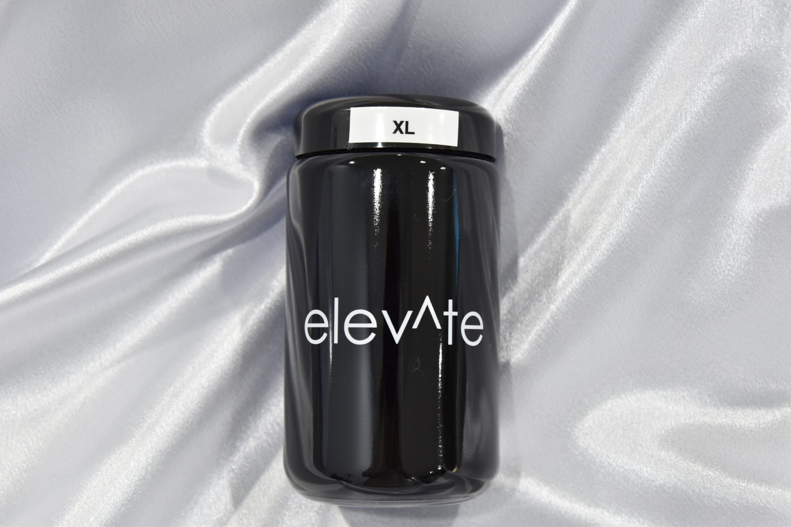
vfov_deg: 19.7
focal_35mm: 69
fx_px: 1516
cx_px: 396
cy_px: 264
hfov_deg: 29.2
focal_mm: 46
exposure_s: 1/25
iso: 560
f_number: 4
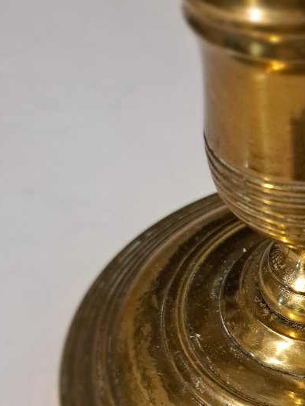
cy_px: 296
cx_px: 321
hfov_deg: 25.0
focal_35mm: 55
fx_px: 646
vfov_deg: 34.3
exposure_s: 1/33
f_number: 1.8
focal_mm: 5.23
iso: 500
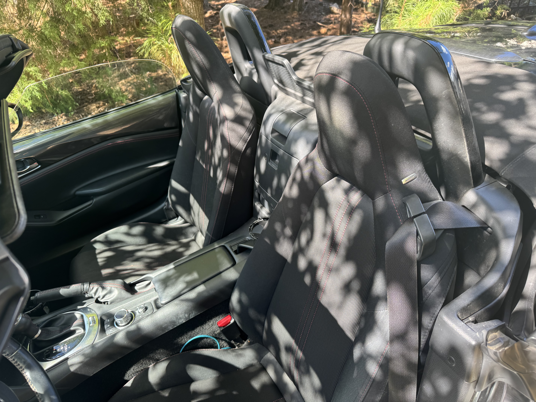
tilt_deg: -36.2
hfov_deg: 71.6
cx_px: 268
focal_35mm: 24
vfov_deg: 56.8
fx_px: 372
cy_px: 201
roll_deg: +1.7
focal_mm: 6.76
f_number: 1.78
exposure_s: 1/124
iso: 50
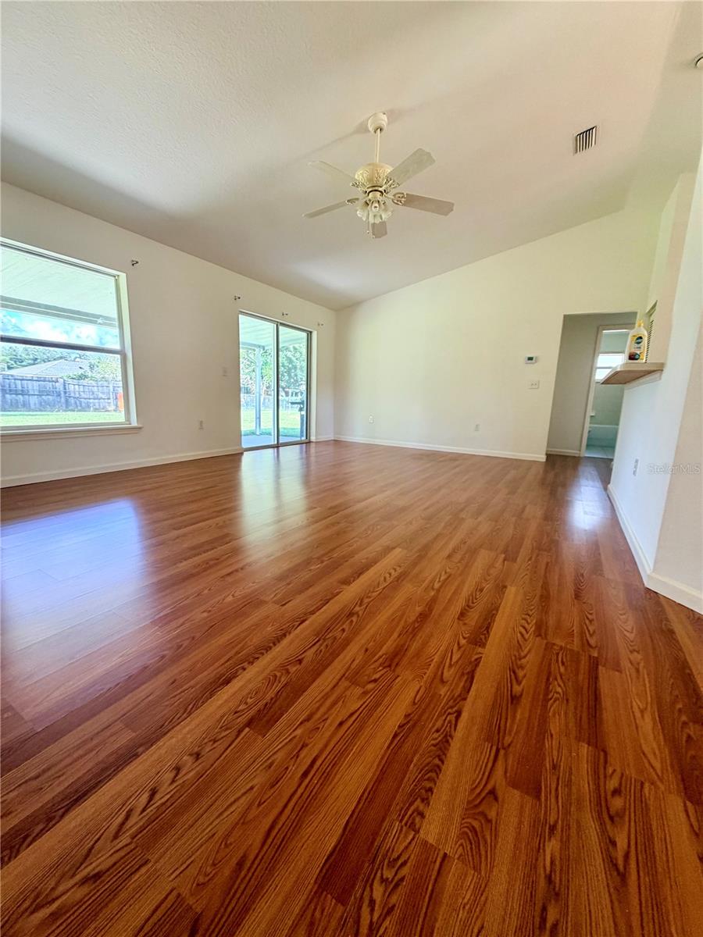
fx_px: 379
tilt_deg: -8.1
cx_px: 352
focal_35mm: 14
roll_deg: +1.0
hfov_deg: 85.7
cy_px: 468
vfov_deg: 102.1
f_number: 2.2
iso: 200
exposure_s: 1/60
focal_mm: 2.22
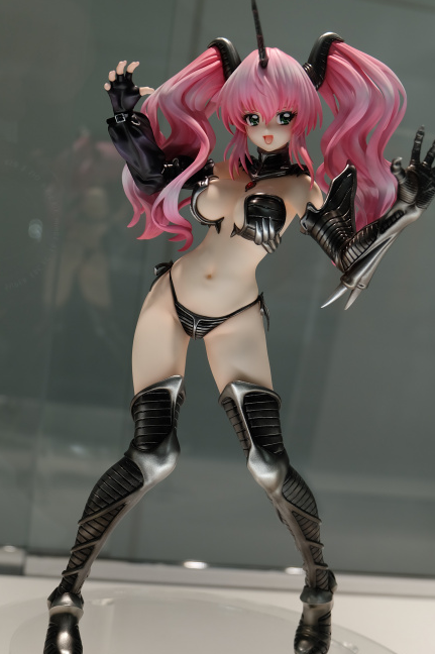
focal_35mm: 63
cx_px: 248
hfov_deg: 21.5
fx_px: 1144
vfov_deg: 31.9
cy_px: 350
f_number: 5
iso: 250
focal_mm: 34
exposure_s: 1/125
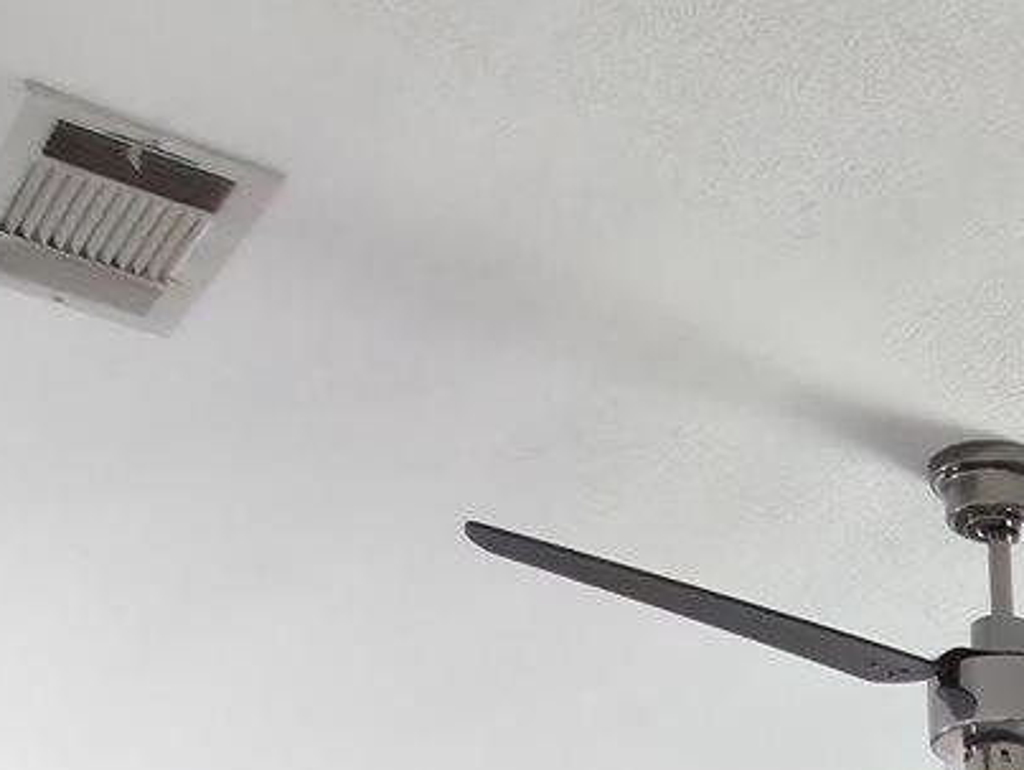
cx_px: 1268
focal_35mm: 66
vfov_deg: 15.8
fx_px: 1954
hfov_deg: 25.9
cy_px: 1662
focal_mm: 2.2
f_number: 1.9
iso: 160
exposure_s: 1/17.2
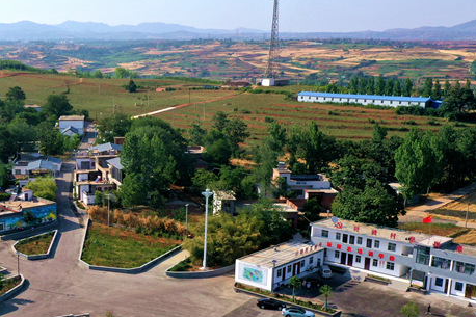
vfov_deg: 25.3
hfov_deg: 35.7
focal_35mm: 53
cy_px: 229
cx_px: 67
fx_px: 700
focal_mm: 10.26
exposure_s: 1/640
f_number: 6.3
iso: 100
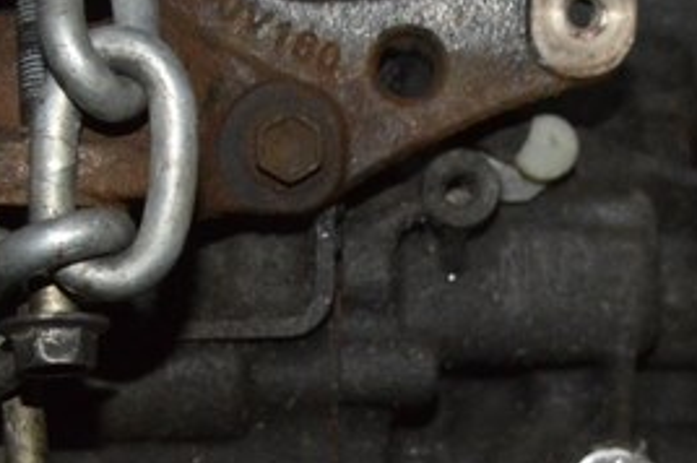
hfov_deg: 16.3
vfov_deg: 10.8
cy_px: 443
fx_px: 2437
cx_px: 296
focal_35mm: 126
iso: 2800
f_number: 3.8
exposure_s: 1/60
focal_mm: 22
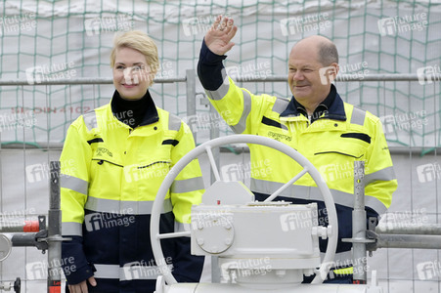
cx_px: 220
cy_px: 146
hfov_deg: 10.8
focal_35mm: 190
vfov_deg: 7.2
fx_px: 2326
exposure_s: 1/400
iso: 4000
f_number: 6.3
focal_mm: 190
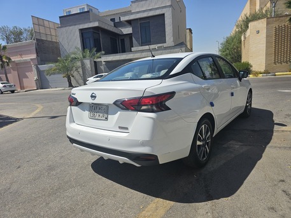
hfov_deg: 73.9
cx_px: 146
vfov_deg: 58.9
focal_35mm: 23
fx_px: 193
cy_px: 109
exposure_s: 1/1154
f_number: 1.7
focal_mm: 6.3
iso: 10
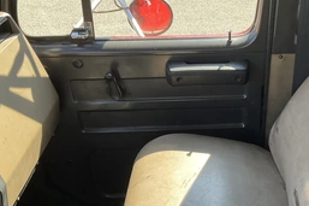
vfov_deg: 28.6
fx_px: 403
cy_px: 114
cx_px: 212
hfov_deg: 41.3
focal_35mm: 47
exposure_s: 1/122
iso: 20
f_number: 1.8
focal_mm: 3
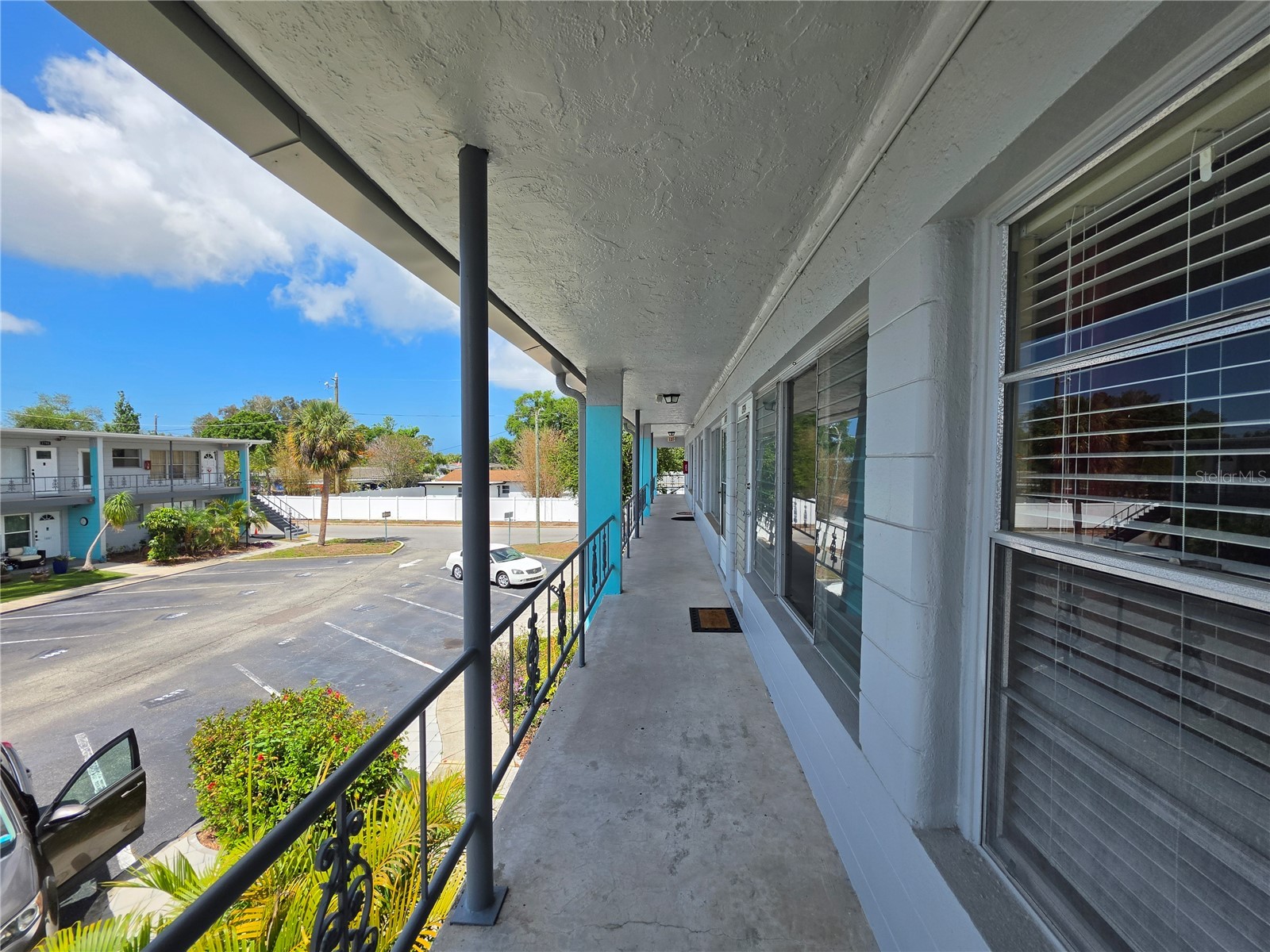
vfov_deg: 89.9
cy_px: 476
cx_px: 635
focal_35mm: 13
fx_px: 477
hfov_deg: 106.2
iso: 32
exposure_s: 1/1879
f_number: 1.9
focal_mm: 2.2
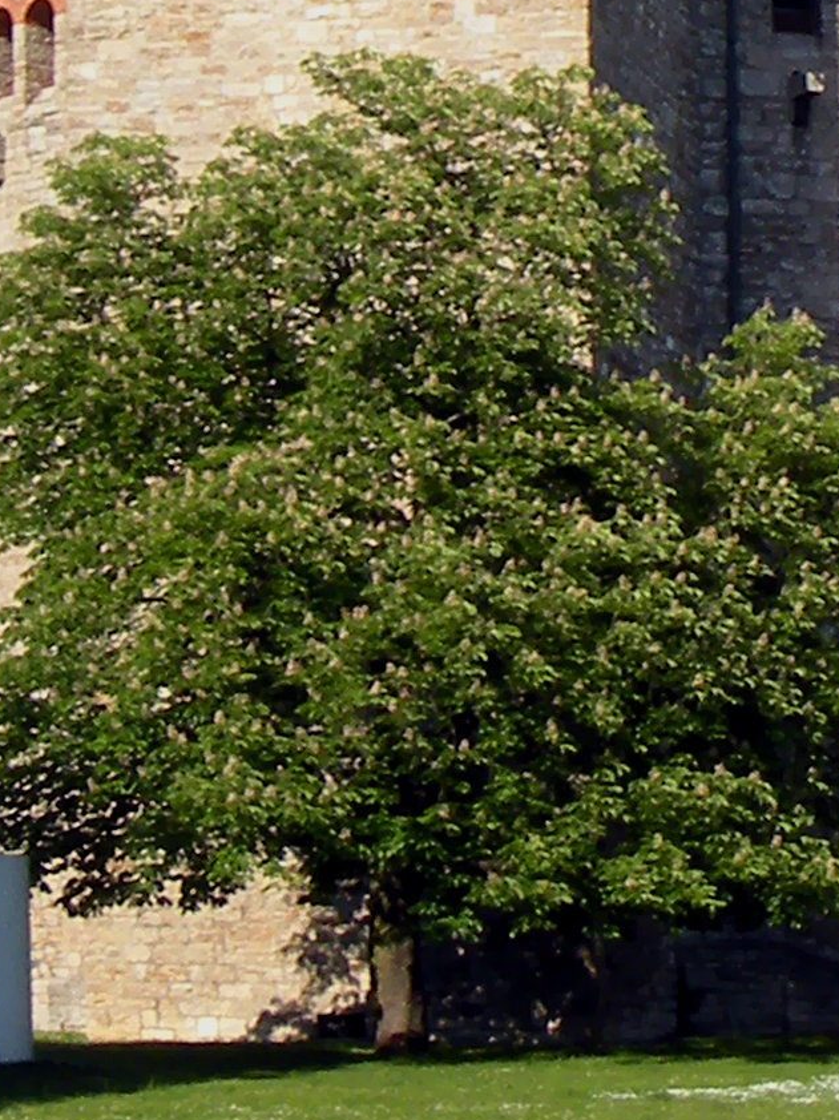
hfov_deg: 12.4
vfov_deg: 15.9
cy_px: -362
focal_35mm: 117
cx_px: 976
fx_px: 3783
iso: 64
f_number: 8
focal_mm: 4.7
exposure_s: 1/125
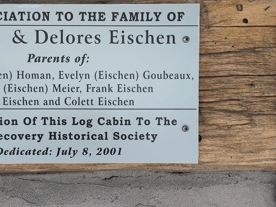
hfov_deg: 44.5
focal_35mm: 40
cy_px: 94
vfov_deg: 35.9
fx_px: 319
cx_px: 54
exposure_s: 1/120
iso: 208
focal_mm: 5.56
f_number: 1.8
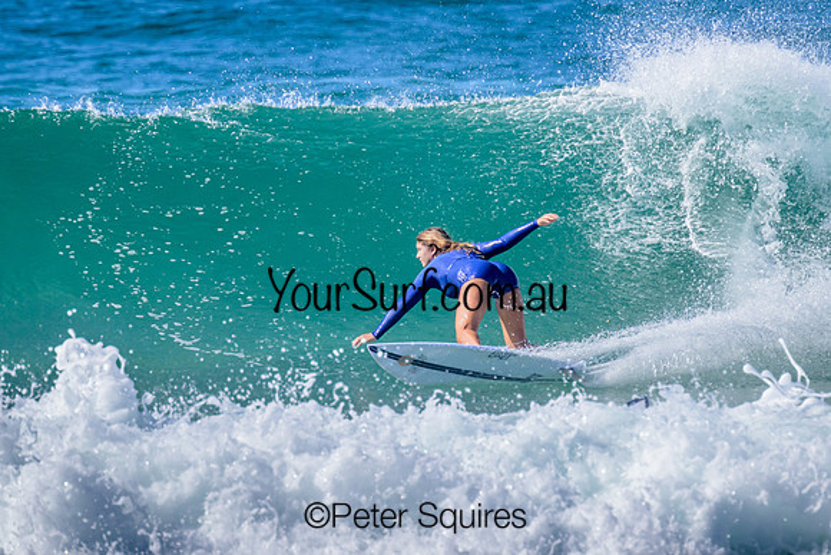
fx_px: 25167
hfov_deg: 1.9
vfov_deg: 1.3
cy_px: 177
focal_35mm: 1090
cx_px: 434
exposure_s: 1/2000
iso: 1250
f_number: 11
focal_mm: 800
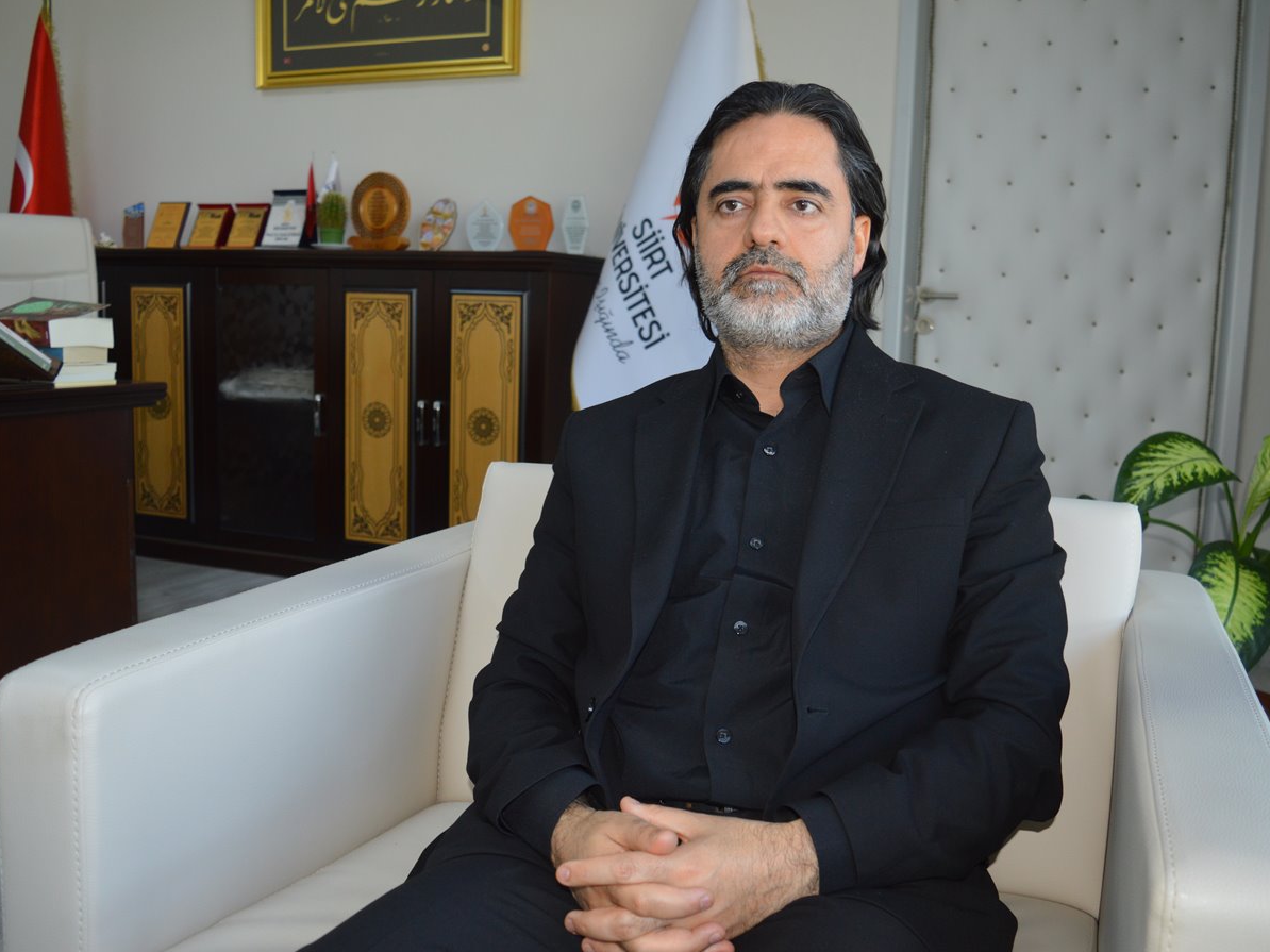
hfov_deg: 55.4
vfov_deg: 42.9
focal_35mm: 33
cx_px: 652
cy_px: 483
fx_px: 1210
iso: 400
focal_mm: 20
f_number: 3.8
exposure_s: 1/60
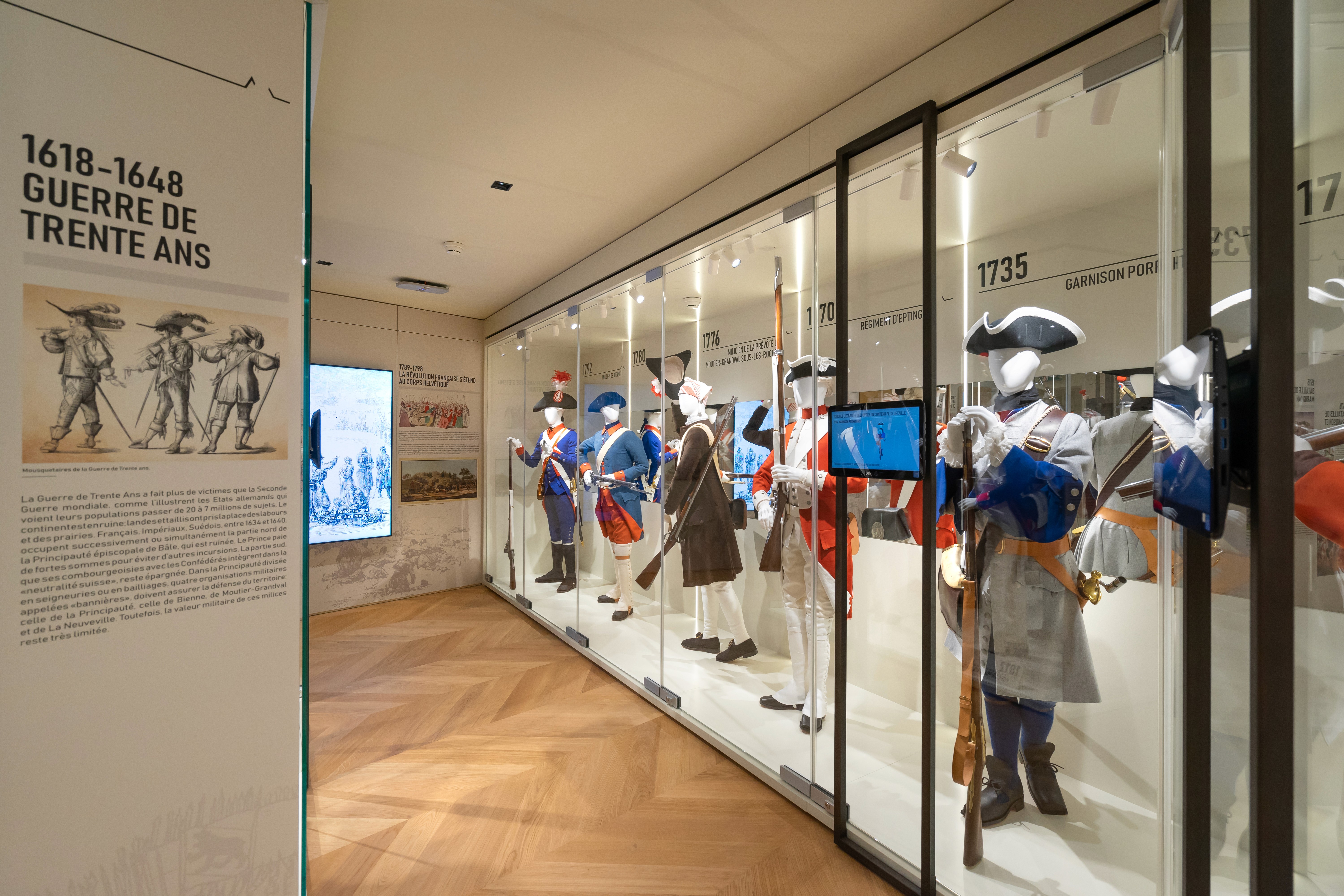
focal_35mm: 16
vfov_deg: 73.7
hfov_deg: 96.7
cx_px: 672
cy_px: 448
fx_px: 597
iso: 500
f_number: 6.3
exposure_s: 1/50
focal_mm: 16
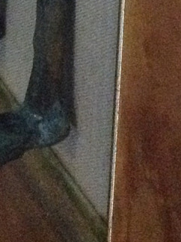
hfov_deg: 8.5
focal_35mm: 173
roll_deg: -2.1
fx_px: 1209
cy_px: -262
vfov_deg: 10.4
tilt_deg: -18.5
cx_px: 10
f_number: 2.4
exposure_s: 1/15
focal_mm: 4.28
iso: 800
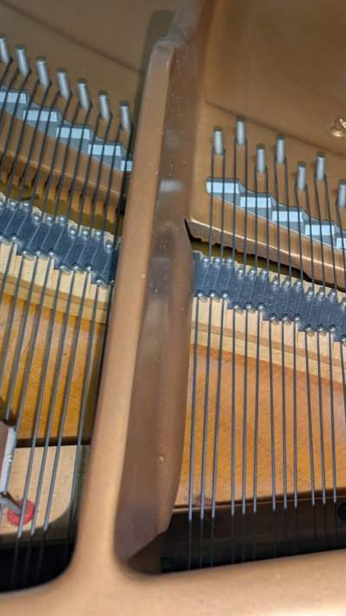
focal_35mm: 37
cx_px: 410
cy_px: 311
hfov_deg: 28.1
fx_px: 604
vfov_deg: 54.0
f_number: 1.89
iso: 158
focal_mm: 5.43
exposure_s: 1/120
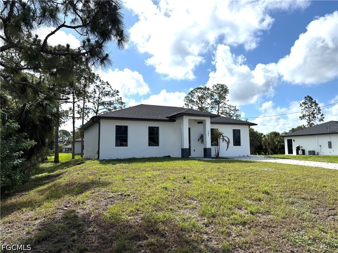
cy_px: 126
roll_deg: +0.9
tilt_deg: +4.5
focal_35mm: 24
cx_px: 169
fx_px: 234
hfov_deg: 71.6
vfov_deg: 56.8
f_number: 1.78
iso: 80
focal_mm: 6.76
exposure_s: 1/11905
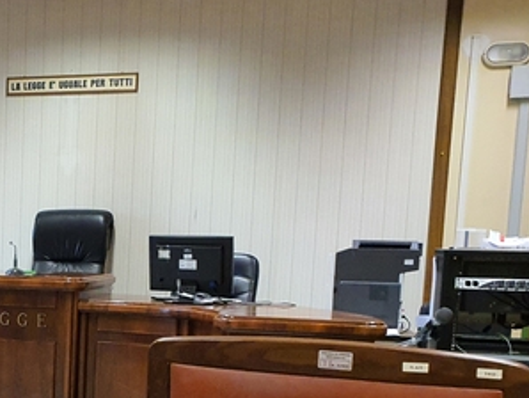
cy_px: 360
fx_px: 933
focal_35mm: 61
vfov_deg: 23.4
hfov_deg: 29.2
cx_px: -25
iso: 400
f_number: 2.4
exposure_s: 1/50
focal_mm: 4.3
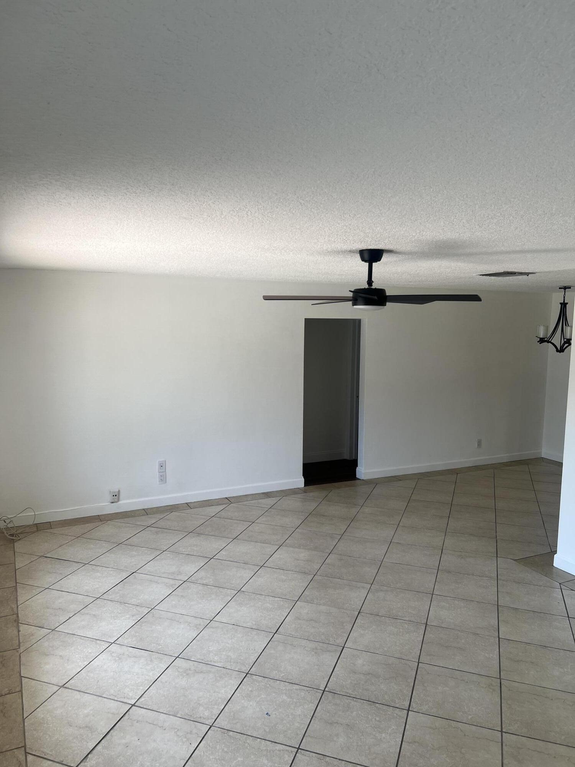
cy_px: 384
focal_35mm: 26
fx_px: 576
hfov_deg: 53.1
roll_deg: -1.6
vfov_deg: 67.3
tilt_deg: -4.3
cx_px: 288
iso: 40
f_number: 1.5
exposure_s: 1/121
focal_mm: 5.7
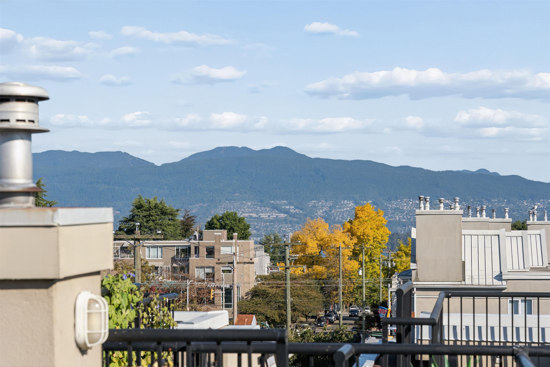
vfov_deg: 19.5
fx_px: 1069
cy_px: 184
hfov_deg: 28.8
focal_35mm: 70
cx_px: 275
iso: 320
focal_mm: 70
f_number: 7.1
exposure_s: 1/1000
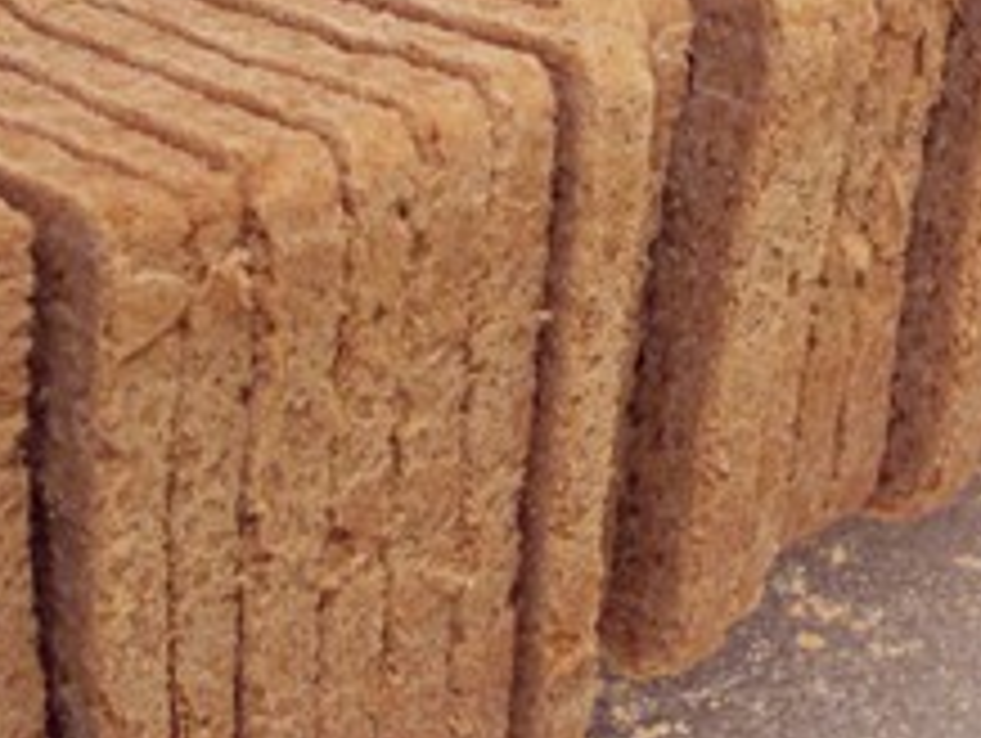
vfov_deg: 18.8
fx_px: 2213
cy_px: 207
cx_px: 657
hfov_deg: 24.9
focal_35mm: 78
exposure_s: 1/30
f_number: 2.8
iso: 200
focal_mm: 6.3
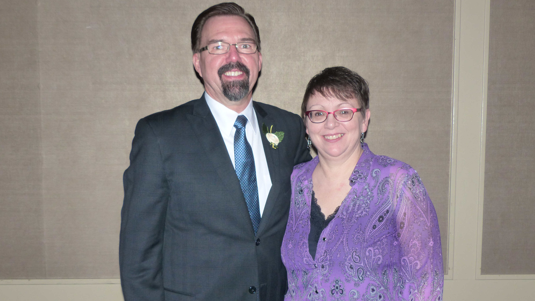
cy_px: 177
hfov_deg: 51.6
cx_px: 274
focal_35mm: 39
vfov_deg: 30.4
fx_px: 553
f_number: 2.8
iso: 160
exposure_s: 1/60
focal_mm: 5.9
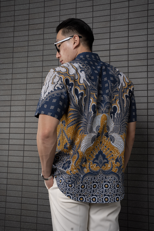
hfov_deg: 33.1
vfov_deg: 48.0
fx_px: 259
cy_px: 116
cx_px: 77
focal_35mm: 40
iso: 160
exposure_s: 1/125
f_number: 8
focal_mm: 40.4
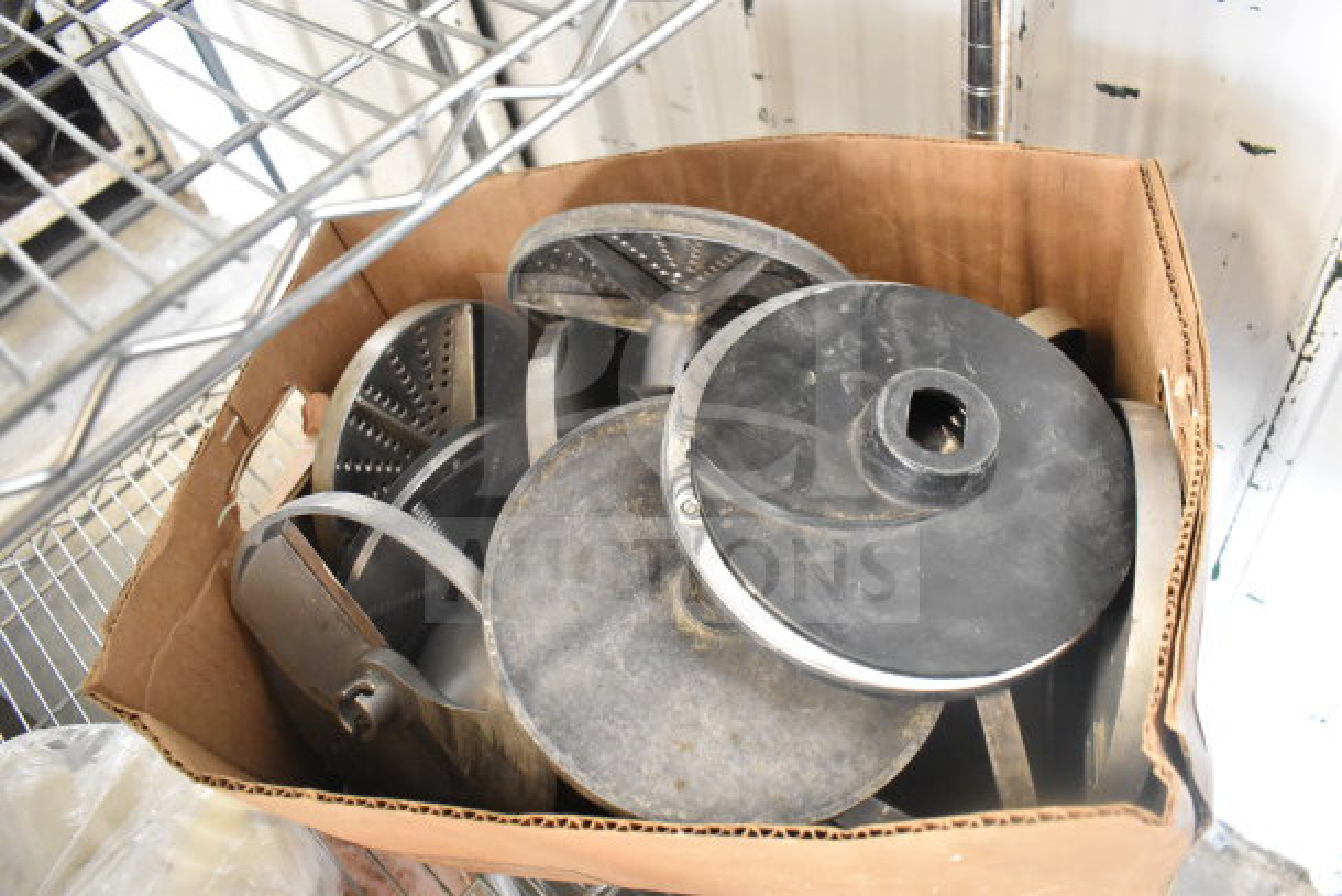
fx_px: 1007
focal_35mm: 27
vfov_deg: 48.0
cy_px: 448
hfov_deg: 67.4
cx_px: 671
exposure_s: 1/30
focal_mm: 18
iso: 5600
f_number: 3.5
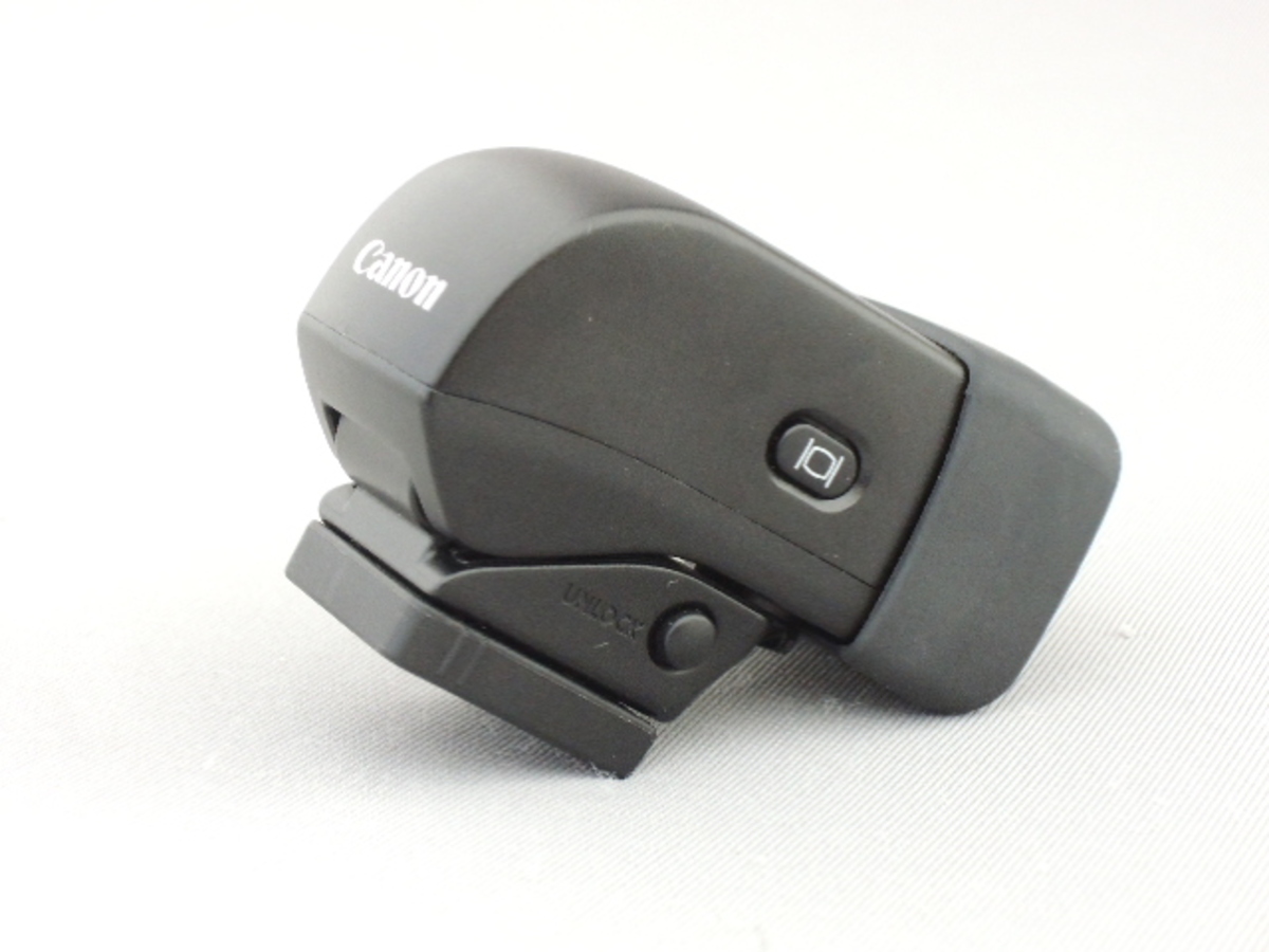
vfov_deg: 17.4
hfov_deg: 23.0
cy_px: 476
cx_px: 634
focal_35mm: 85
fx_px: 3116
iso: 800
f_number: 5
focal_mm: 15.2
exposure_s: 1/20
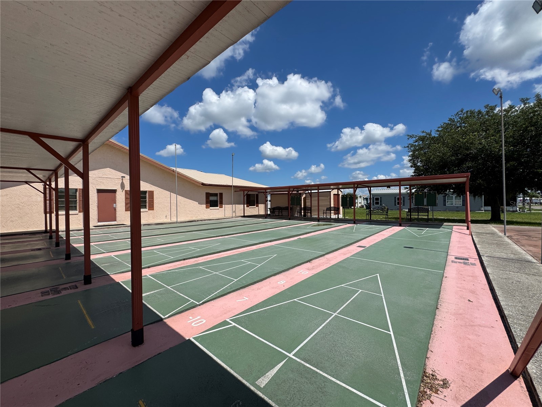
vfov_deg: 85.7
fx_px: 219
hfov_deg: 102.1
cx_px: 271
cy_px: 204
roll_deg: +0.8
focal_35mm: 14
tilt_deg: -1.1
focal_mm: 2.22
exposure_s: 1/3906
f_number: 2.2
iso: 50
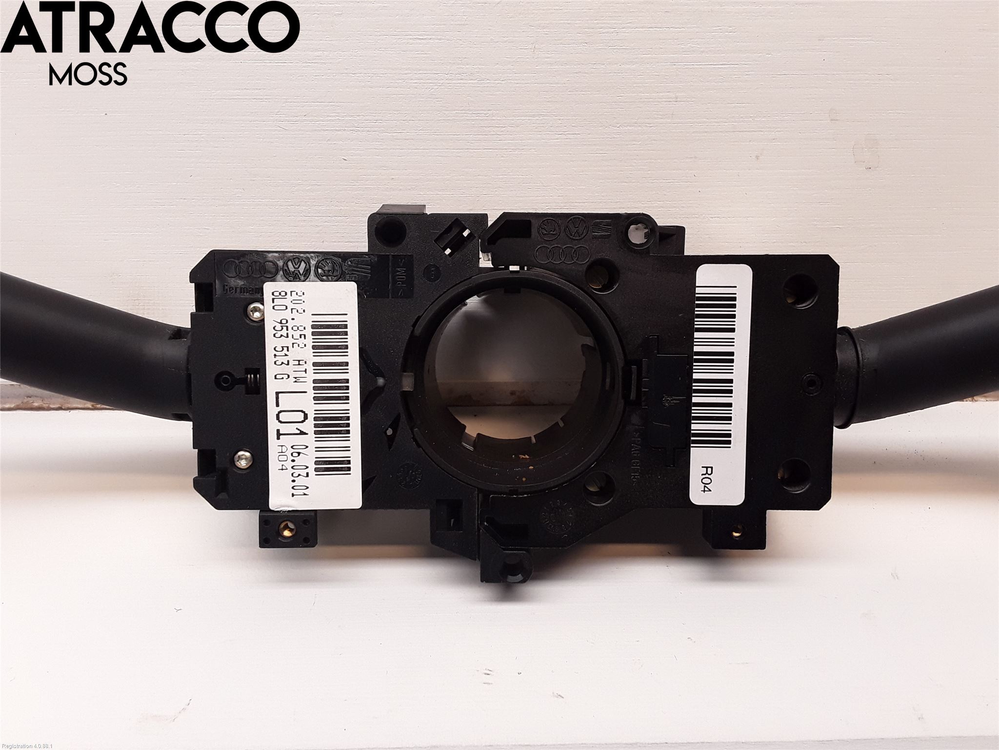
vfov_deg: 49.7
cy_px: 375
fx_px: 808
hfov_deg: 63.4
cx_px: 500
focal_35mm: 28
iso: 50
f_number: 1.9
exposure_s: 1/100
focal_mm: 2.91
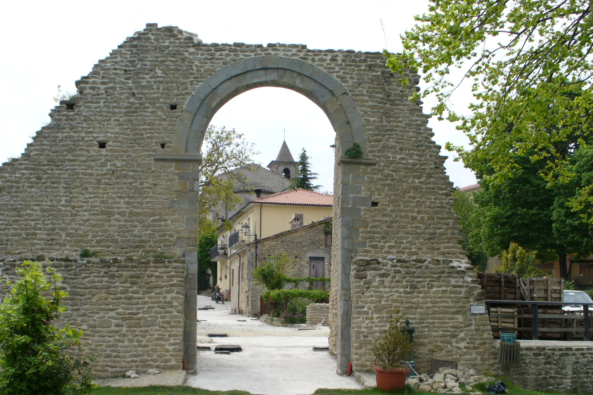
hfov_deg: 41.9
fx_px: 774
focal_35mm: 47
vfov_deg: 28.5
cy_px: 260
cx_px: 285
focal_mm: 6.1
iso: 80
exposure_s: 1/320
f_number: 5.6
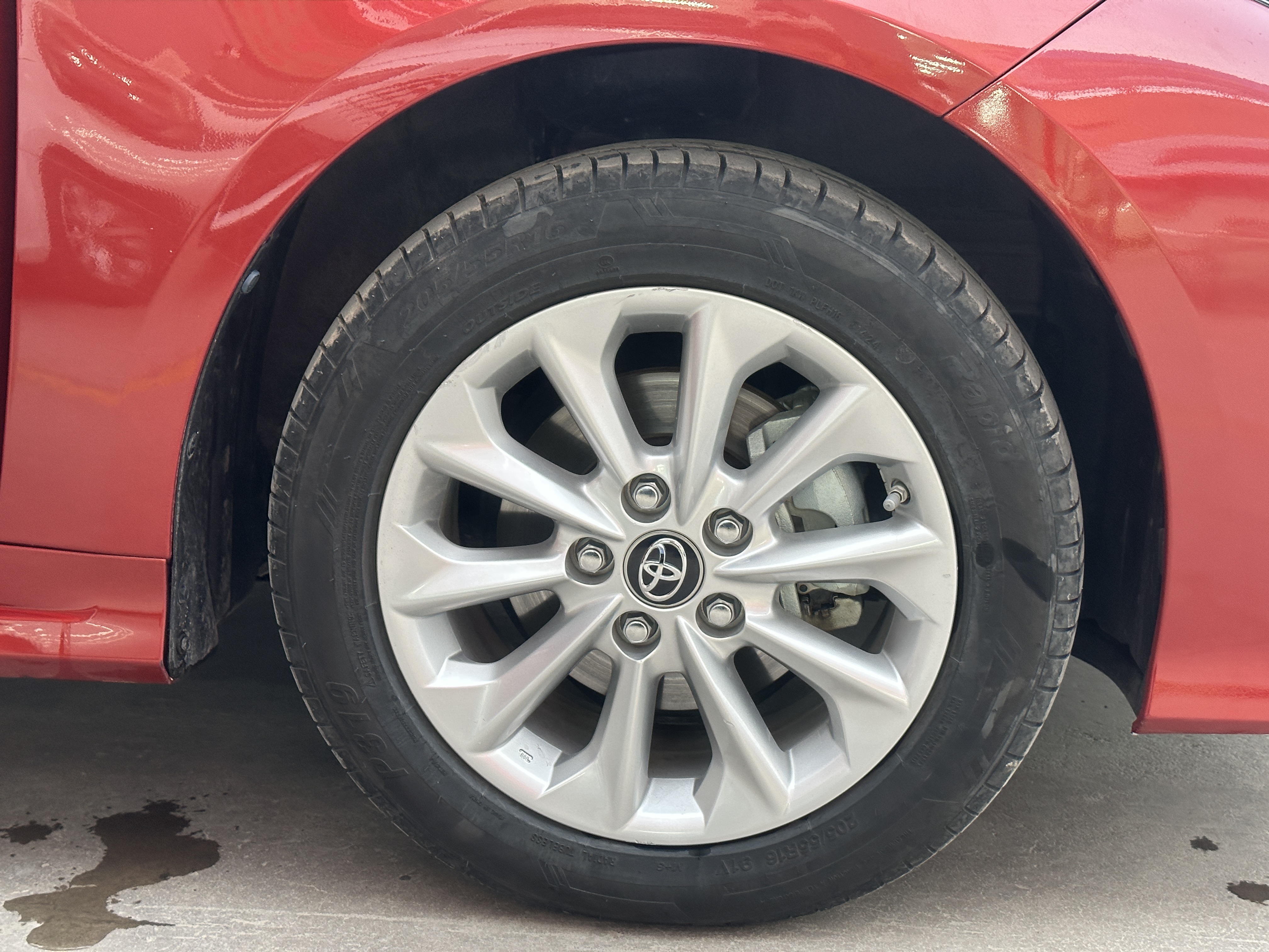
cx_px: 634
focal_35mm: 48
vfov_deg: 30.3
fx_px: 1760
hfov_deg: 39.7
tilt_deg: -14.3
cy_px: 476
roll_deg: -1.2
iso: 200
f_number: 1.78
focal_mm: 6.86
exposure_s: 1/60
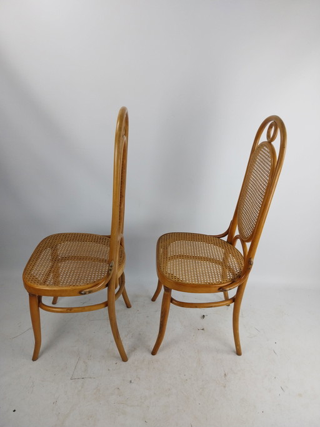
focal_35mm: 26
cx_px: 160
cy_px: 214
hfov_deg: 53.0
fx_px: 321
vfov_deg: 67.3
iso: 40
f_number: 1.8
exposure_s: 1/50
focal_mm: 4
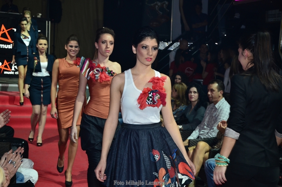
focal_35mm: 68
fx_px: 528
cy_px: 94
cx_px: 141
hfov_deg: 29.9
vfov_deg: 20.1
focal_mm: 45
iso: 640
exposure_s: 1/125
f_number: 4.8
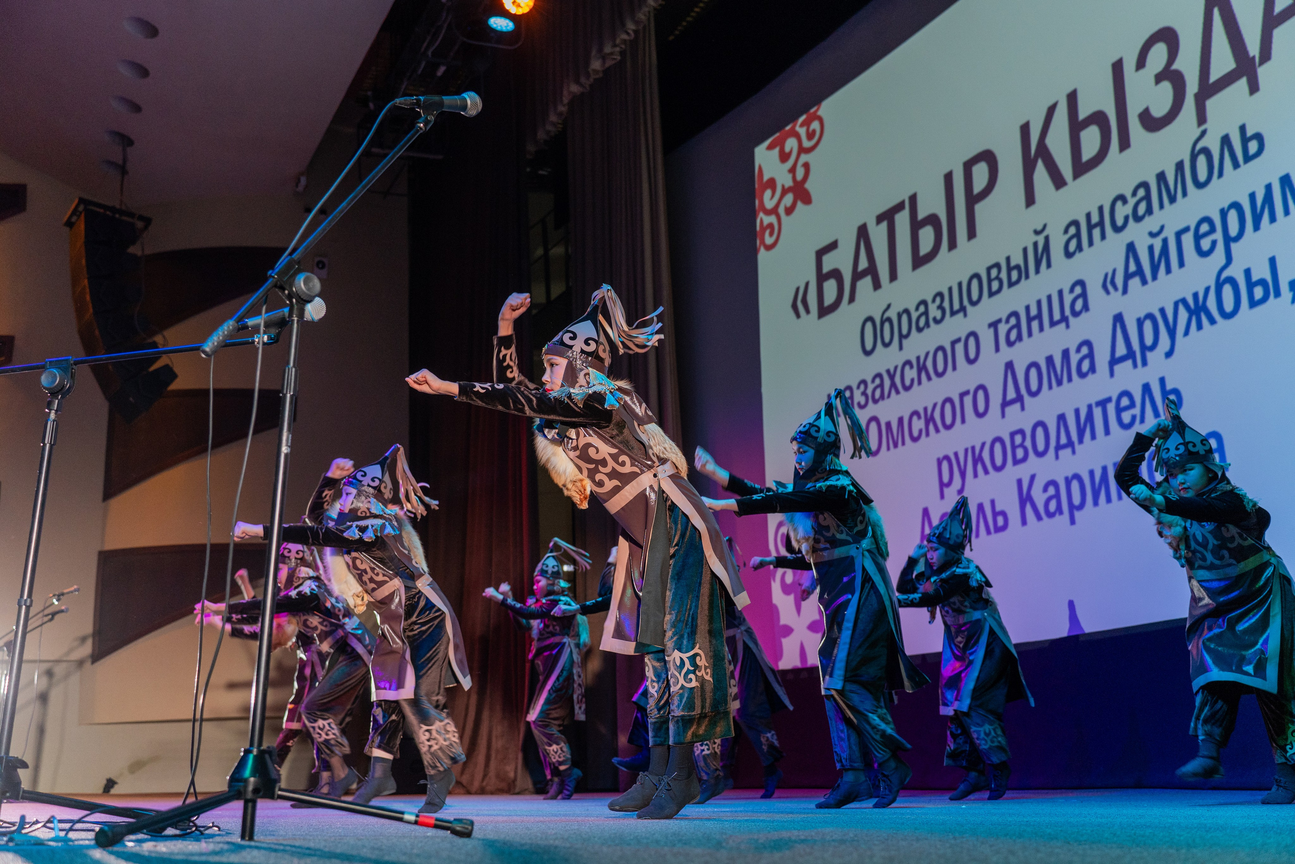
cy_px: 432
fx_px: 1295
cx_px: 648
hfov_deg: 53.1
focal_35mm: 36
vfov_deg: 36.9
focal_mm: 36
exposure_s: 1/160
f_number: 3.5
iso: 2000
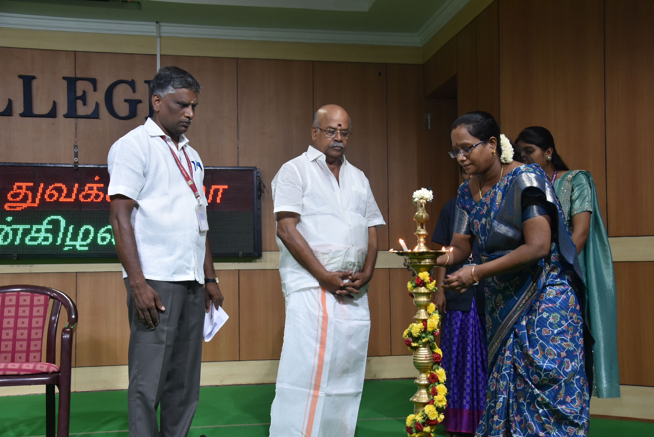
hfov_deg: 41.1
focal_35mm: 48
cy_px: 218
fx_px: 872
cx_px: 327
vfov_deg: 28.1
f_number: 5
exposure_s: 1/100
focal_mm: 32
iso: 800
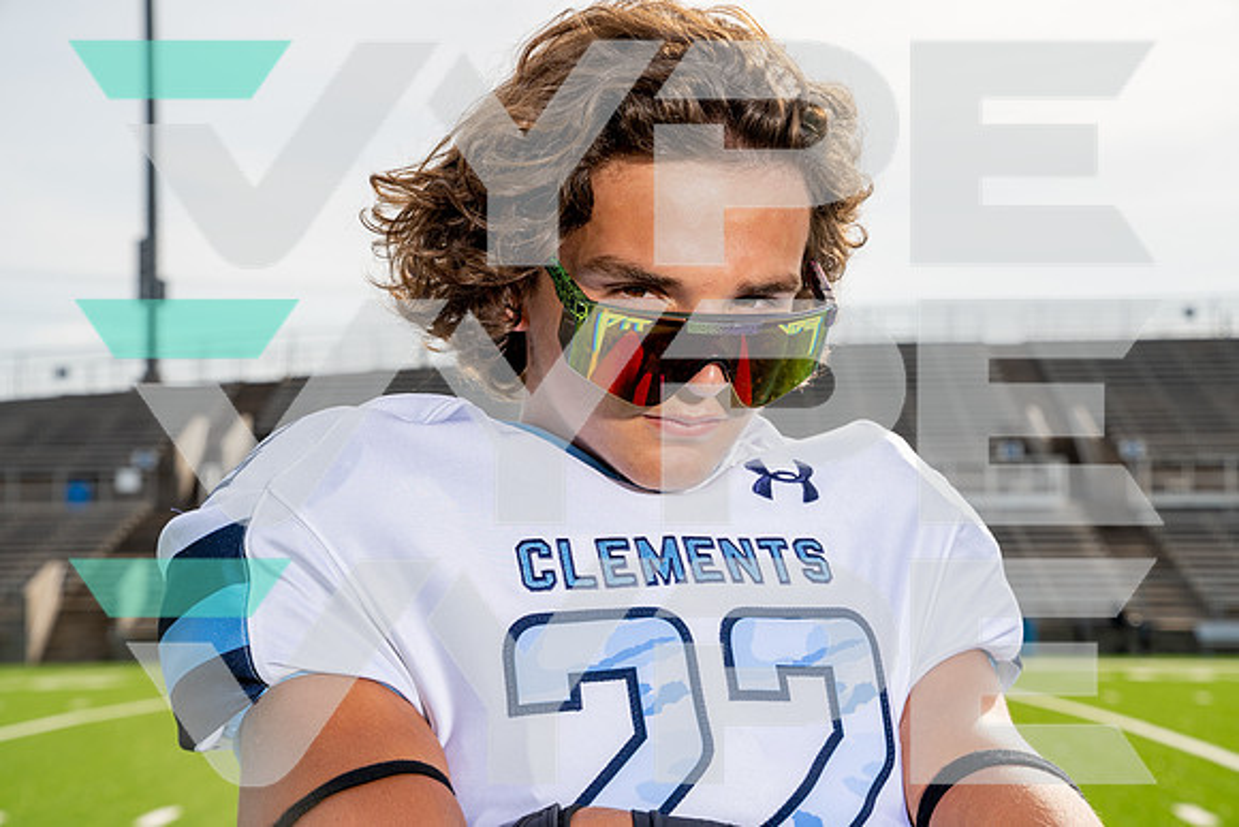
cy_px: 414
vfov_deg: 19.5
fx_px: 2410
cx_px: 620
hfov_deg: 28.8
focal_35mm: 70
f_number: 8
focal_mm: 70
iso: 100
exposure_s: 1/250
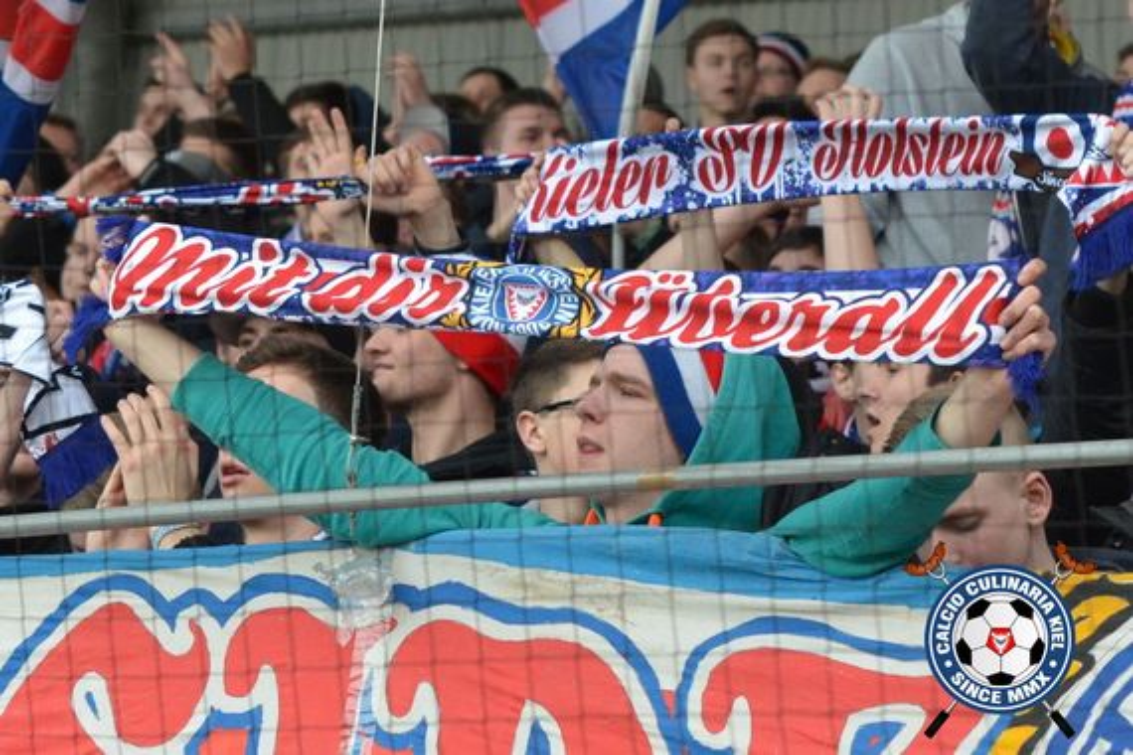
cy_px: 378
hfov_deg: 19.5
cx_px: 566
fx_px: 3304
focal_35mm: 105
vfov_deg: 13.0
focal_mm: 70
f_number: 4
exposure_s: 1/1000
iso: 1250
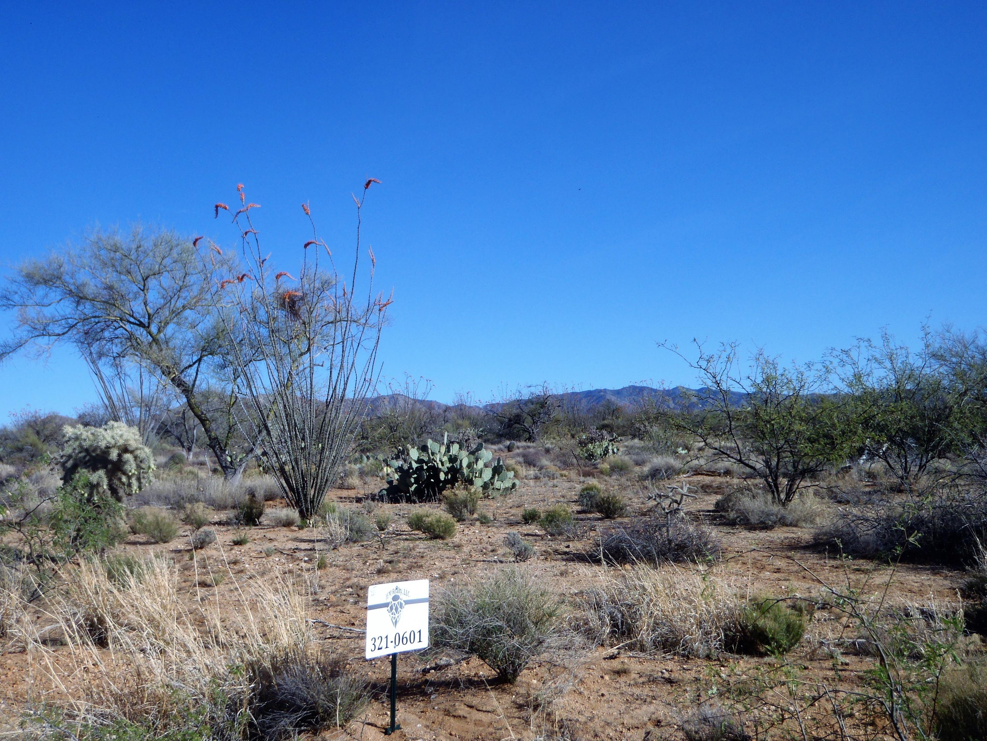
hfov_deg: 51.4
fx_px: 1026
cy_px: 370
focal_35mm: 36
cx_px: 494
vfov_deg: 39.7
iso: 64
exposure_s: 1/500
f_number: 5
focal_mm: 6.53
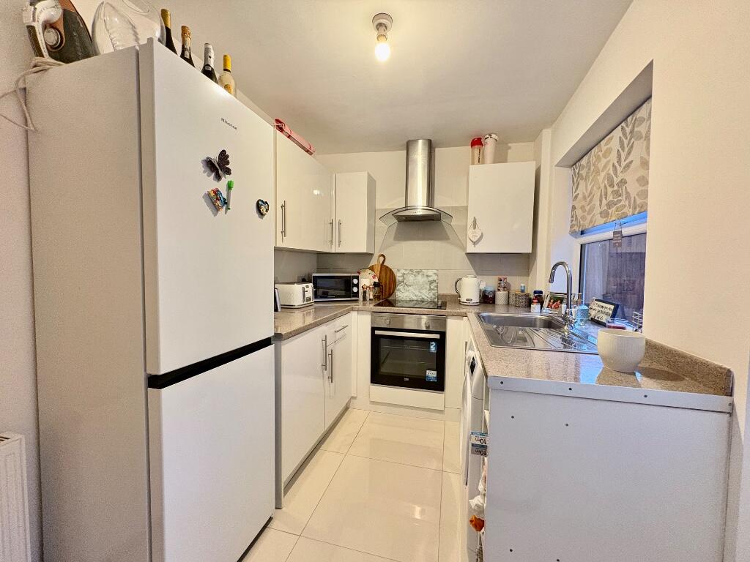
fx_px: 303
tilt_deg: -2.4
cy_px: 281
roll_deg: -0.4
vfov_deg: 85.7
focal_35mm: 14
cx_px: 375
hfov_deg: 102.1
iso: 400
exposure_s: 1/50
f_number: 2.2
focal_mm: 2.22
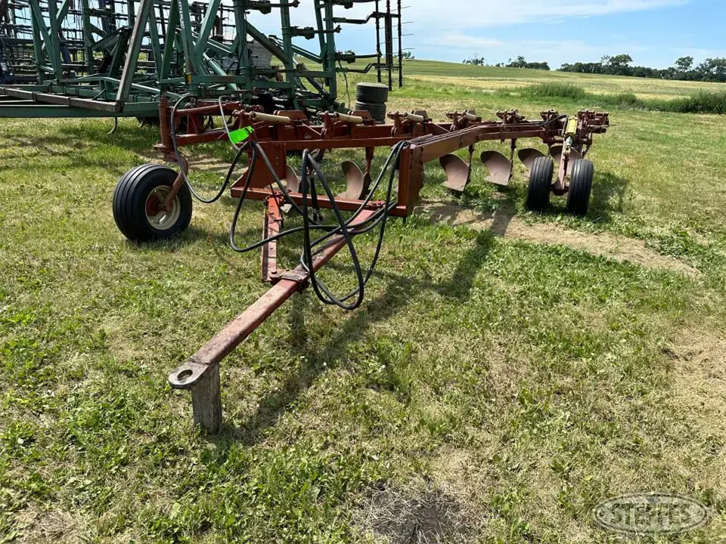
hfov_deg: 71.6
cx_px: 363
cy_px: 272
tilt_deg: -17.6
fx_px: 503
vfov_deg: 56.8
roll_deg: +1.2
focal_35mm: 24
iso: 80
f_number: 1.78
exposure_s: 1/2203
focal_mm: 6.86
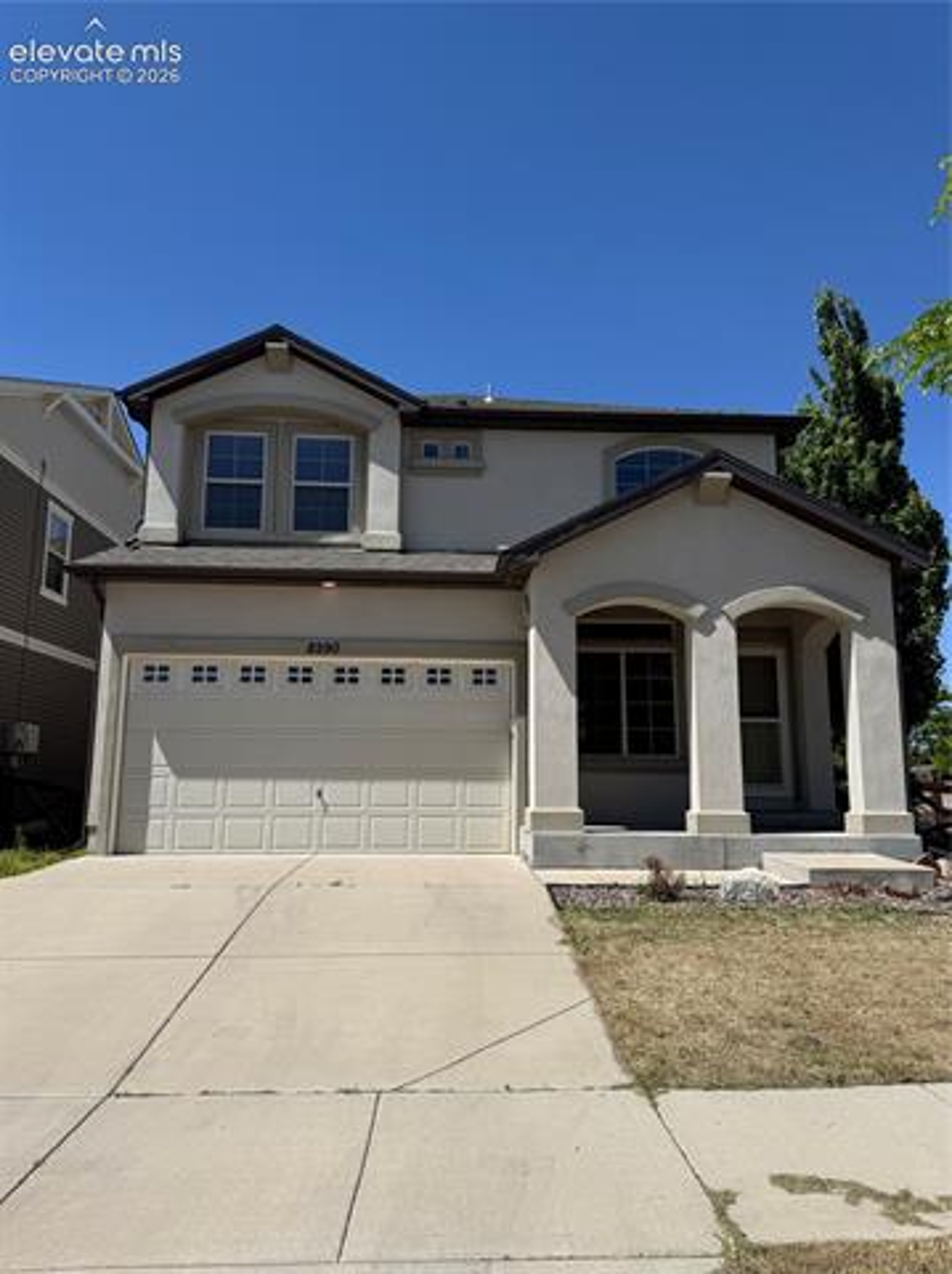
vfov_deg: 71.7
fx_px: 882
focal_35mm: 24
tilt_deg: +11.4
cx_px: 476
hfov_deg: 56.7
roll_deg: -0.3
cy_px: 637
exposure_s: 1/6410
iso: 80
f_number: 1.78
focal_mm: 6.76
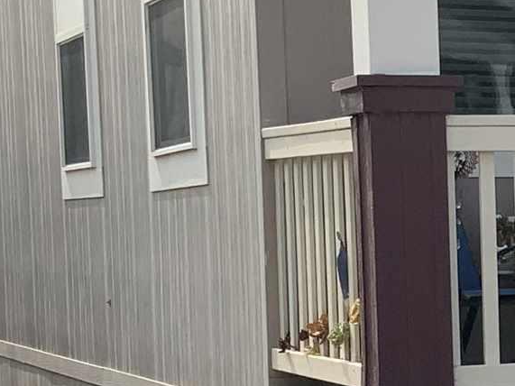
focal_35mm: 156
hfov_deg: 12.1
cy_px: 381
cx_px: 775
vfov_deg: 9.4
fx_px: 2320
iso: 16
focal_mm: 3
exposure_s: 1/1221
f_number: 1.8
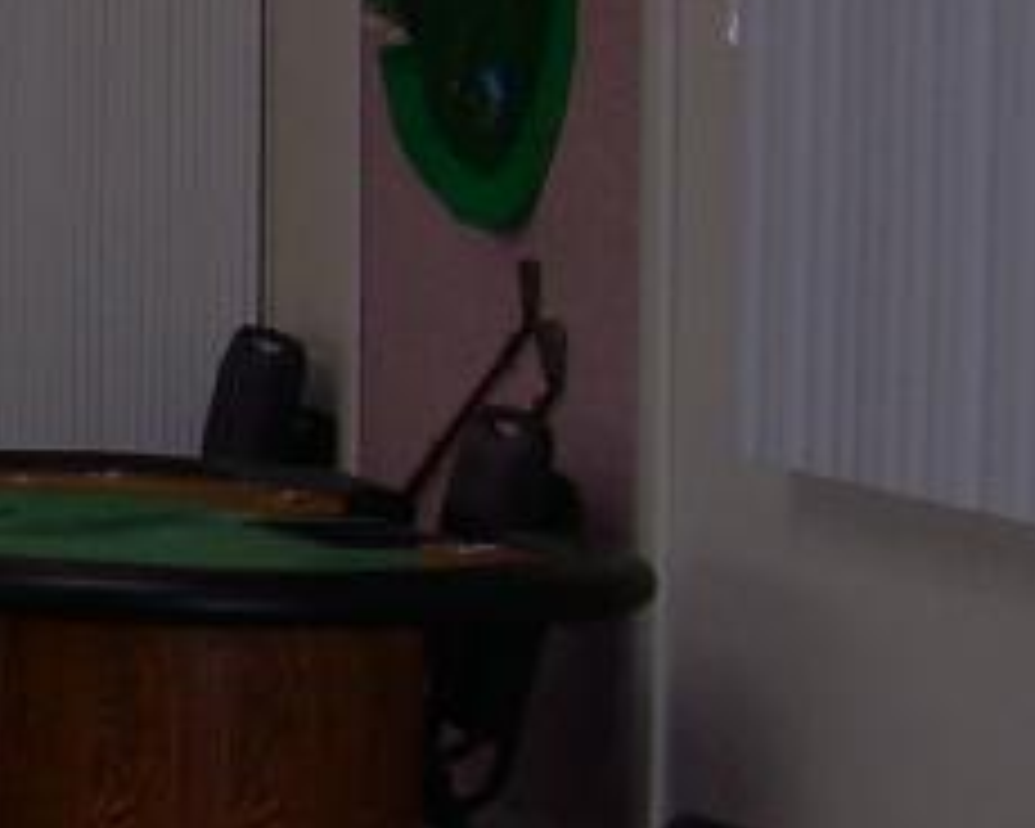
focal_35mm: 165
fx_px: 5054
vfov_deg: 9.3
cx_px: -1161
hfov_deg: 10.5
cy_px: 117
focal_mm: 6.3
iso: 59
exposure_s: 1/60
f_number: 2.8
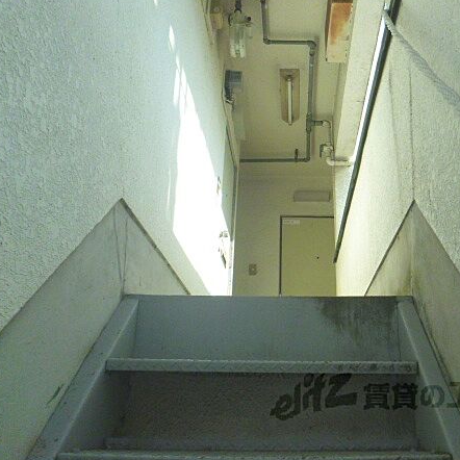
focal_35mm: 32
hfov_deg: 50.3
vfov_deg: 51.1
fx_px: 481
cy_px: 236
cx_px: 303
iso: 400
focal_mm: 4.5
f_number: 3.9
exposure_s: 1/800
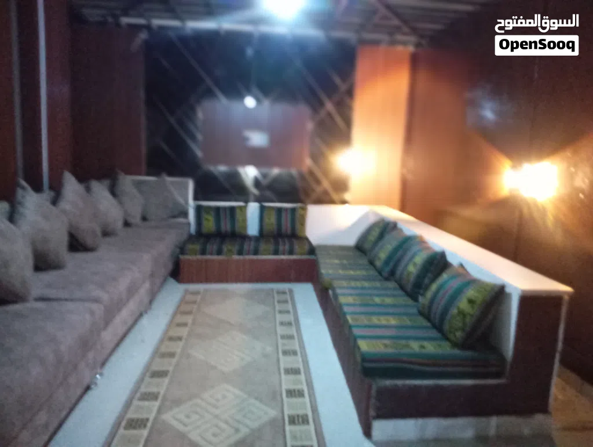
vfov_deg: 49.9
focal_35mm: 28
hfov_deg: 63.4
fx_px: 480
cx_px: 296
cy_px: 224
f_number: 1.8
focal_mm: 4.27
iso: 2987
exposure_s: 1/16.7
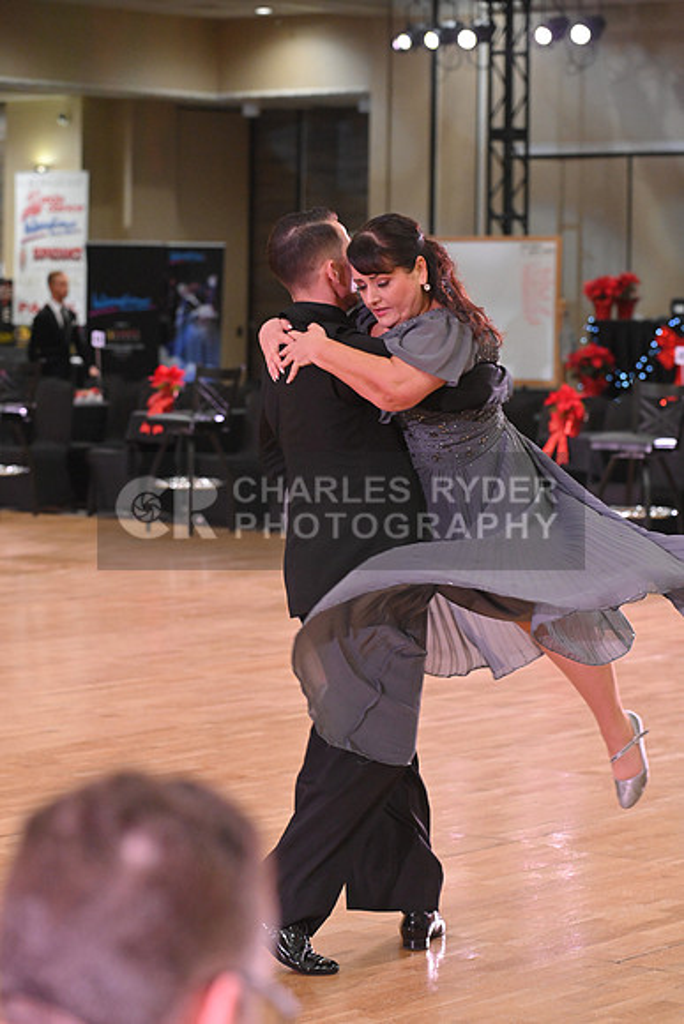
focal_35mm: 105
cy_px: 512
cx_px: 342
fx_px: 2990
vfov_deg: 19.5
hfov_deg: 13.0
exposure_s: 1/320
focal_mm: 105
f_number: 5
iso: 3200
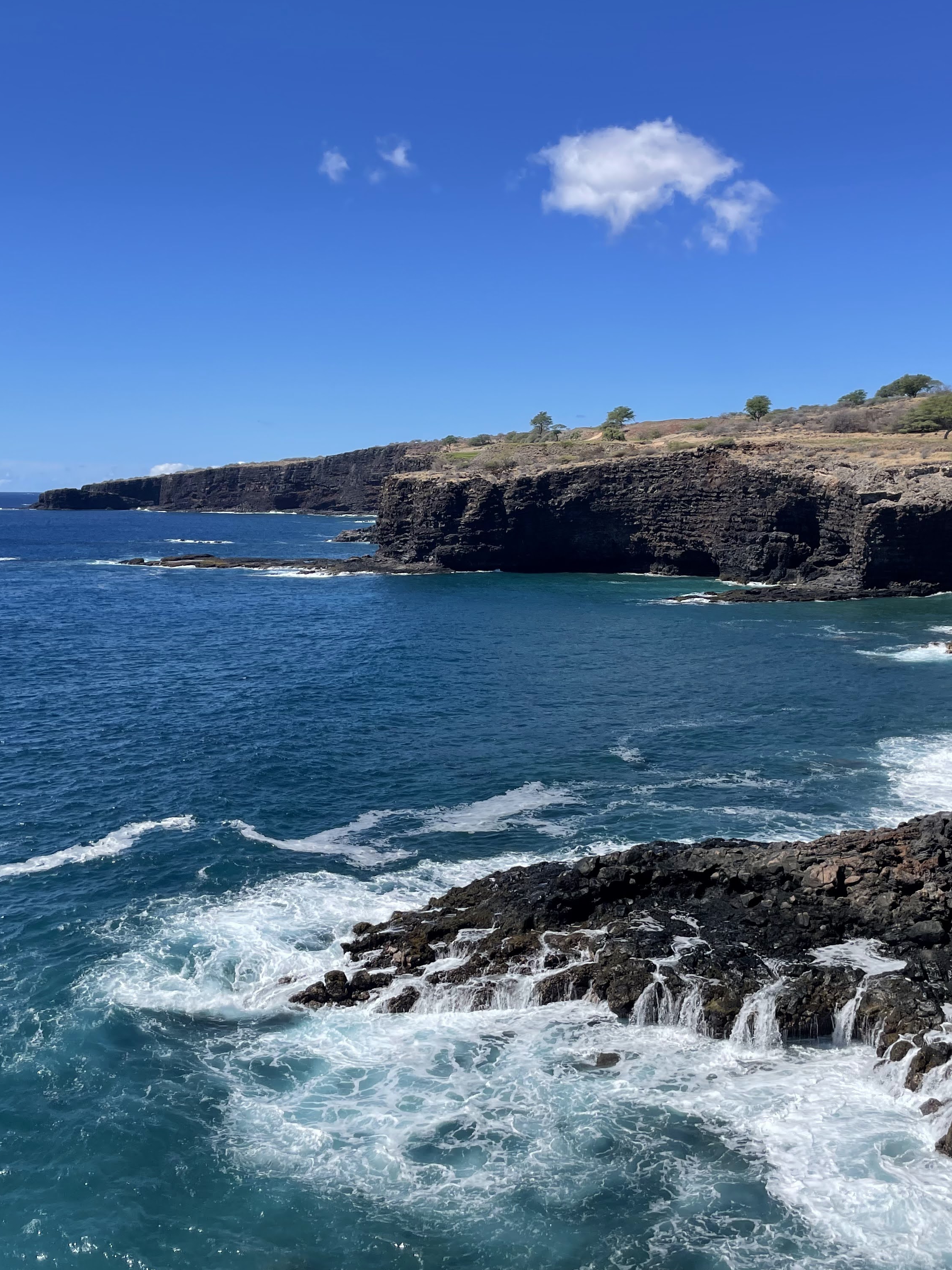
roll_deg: +0.1
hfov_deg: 40.5
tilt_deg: -4.2
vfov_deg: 52.6
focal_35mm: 35
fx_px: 1284
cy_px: 630
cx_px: 579
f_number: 1.6
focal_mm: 4.2
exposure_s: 1/3861
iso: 32
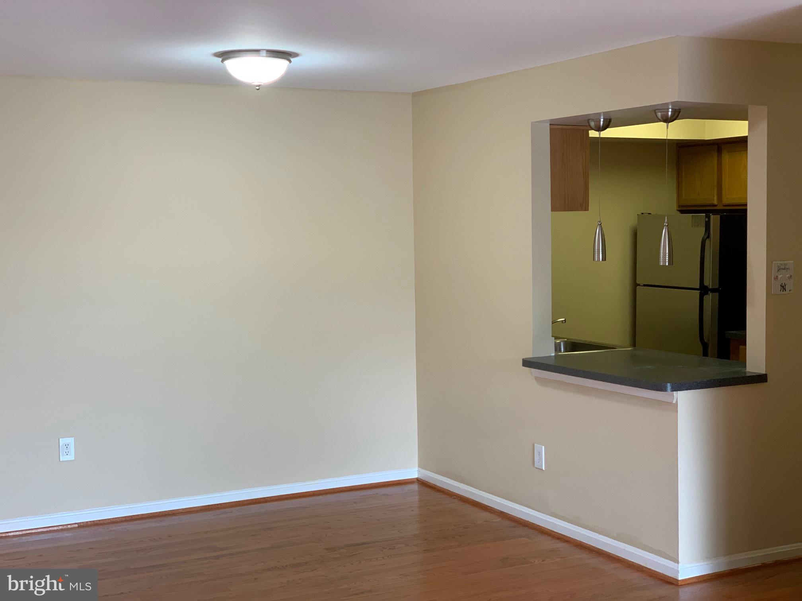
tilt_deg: -3.0
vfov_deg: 28.0
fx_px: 1205
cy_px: 300
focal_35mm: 52
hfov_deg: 36.8
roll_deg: +0.7
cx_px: 401
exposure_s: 1/60
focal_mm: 6
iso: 80
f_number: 2.4
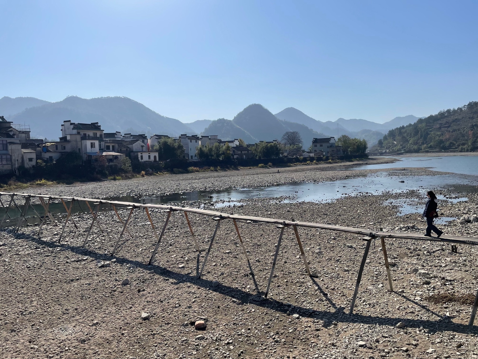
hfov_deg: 67.3
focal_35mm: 26
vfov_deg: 53.1
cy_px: 180
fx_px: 359
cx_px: 239
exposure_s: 1/8403
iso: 32
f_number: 1.6
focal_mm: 4.2
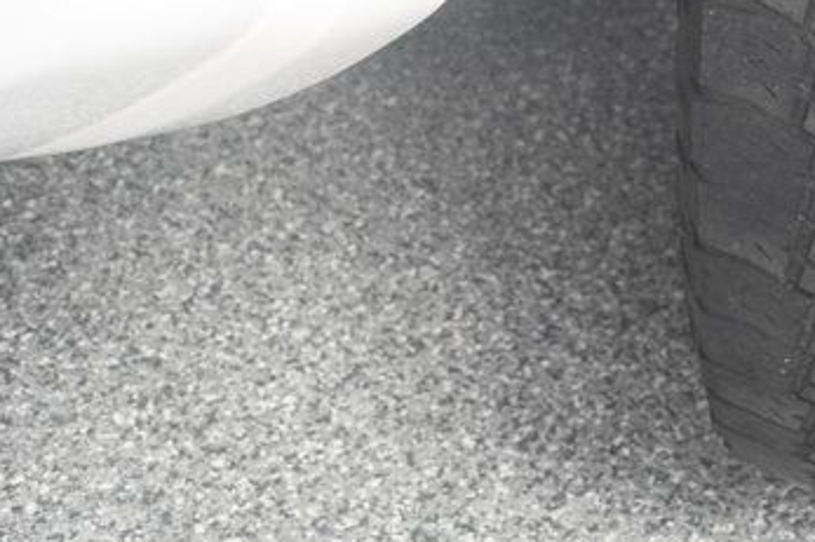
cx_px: 972
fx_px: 2602
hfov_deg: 17.0
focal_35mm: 115
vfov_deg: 11.5
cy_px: -237
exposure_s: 1/160
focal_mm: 26
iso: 100
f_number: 3.8
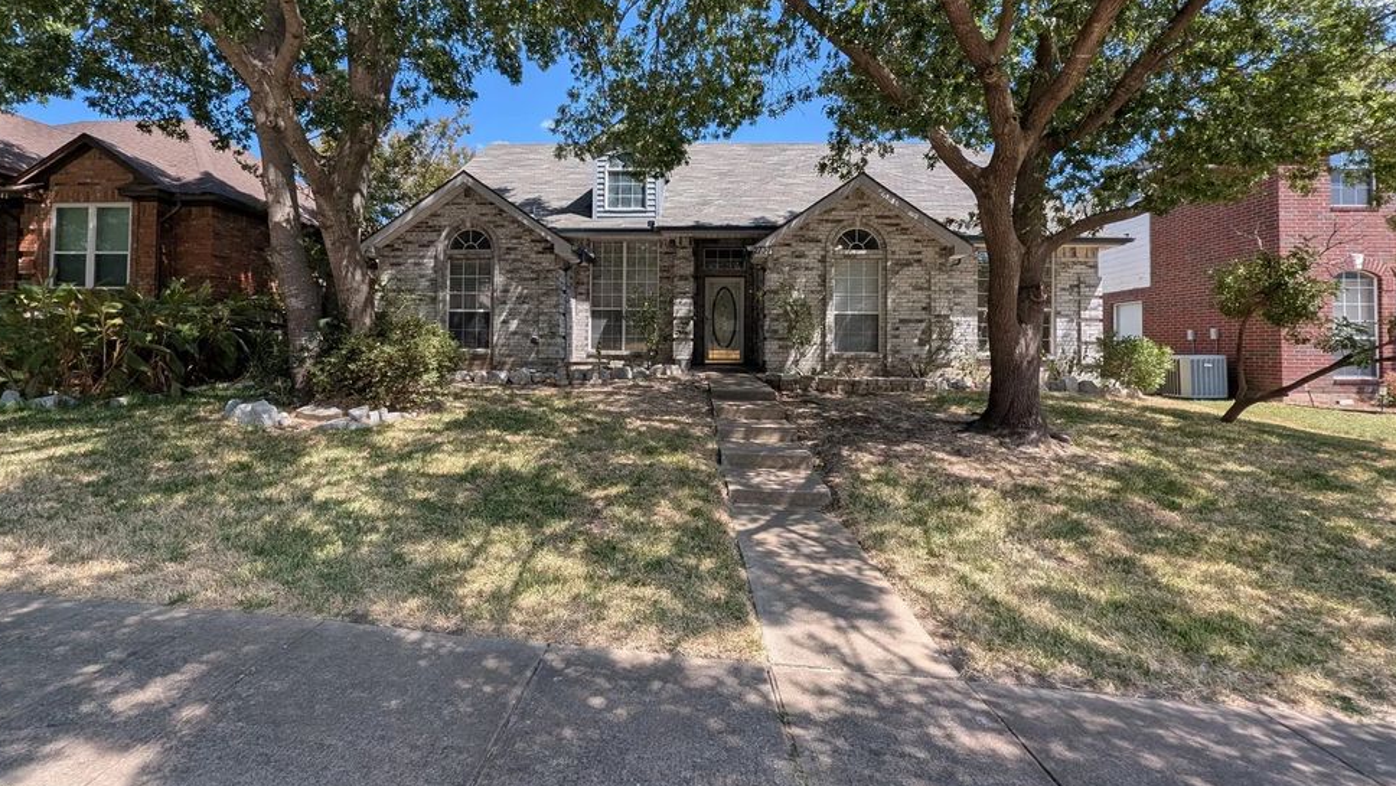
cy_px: 334
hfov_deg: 102.9
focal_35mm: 15
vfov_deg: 70.2
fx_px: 555
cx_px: 671
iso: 46
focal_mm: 1.95
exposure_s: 1/812
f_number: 2.2
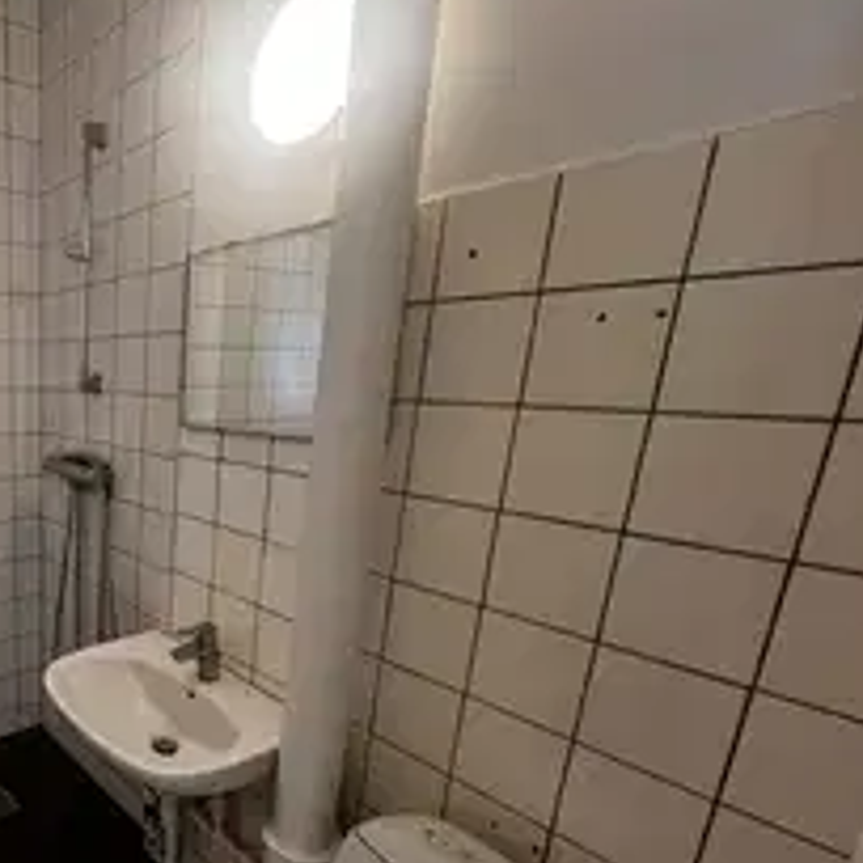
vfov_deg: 70.8
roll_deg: -0.7
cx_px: 87
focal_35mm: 21
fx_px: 592
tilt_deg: -15.3
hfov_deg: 61.0
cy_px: 546
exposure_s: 1/50
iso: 250
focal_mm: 1.57
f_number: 1.8
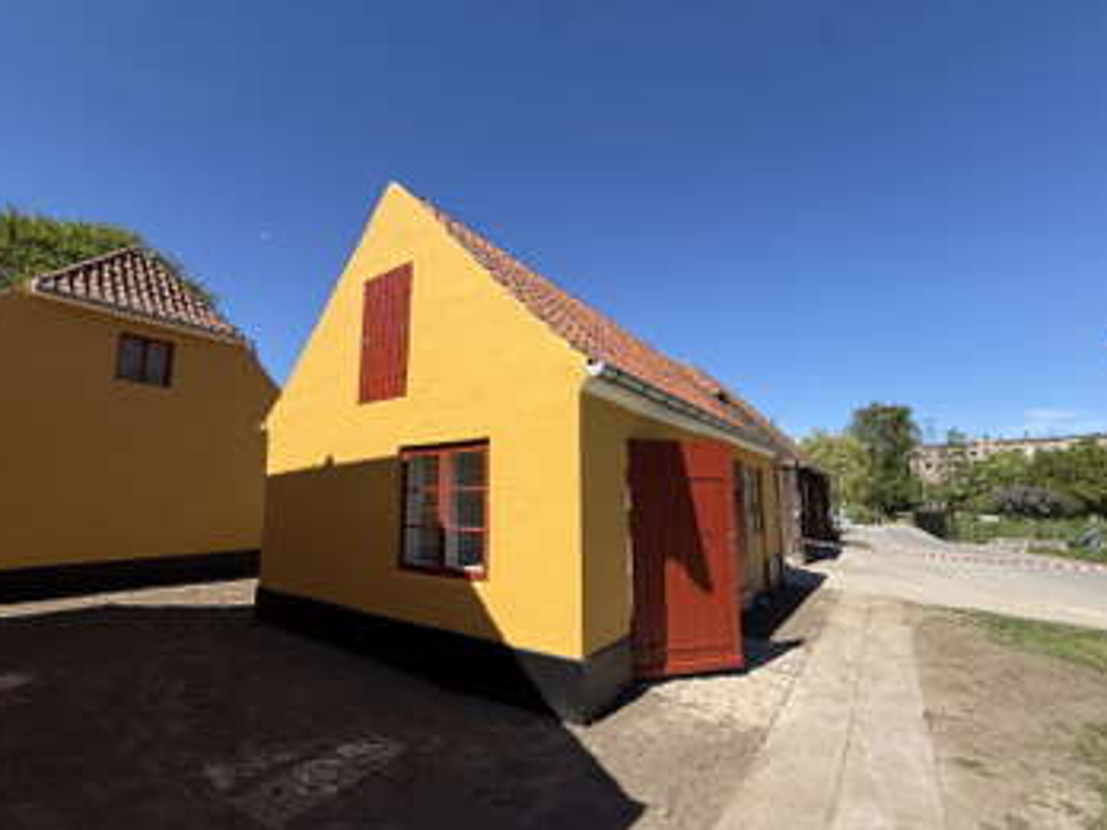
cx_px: 549
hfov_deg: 98.2
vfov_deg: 81.7
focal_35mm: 15
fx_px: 480
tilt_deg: +7.3
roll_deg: +0.3
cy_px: 439
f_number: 2.2
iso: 50
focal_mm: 2.22
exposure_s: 1/2165
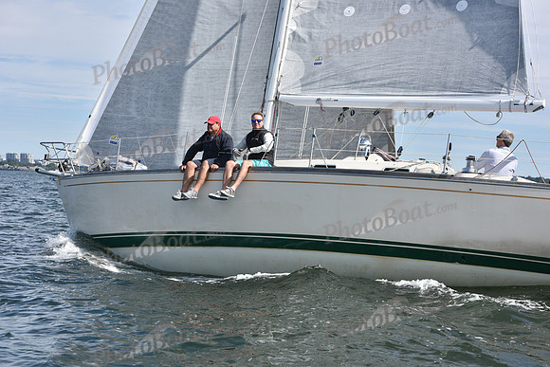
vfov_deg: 19.5
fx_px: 1070
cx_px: 275
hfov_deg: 28.8
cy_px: 184
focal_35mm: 70
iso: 320
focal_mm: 70
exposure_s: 1/1000
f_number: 8
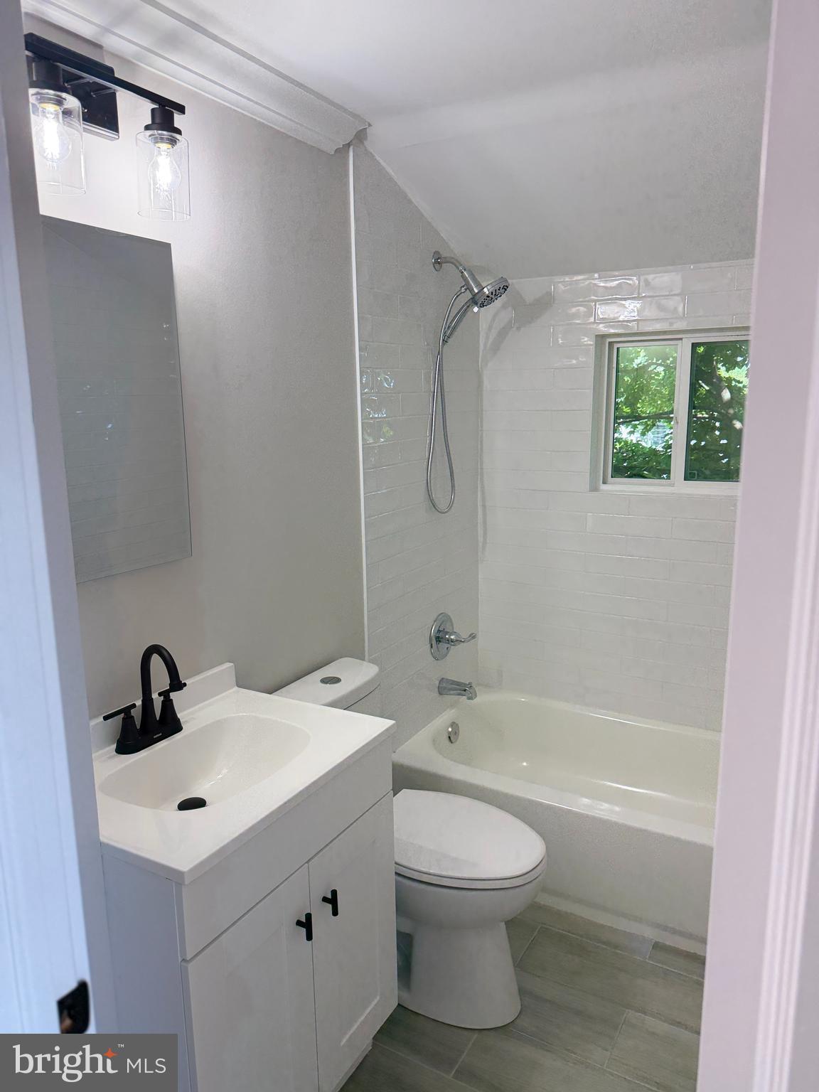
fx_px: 757
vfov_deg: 71.6
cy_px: 546
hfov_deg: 56.8
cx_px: 410
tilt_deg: -11.4
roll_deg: +0.3
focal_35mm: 24
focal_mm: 6.76
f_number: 1.78
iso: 160
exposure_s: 1/208
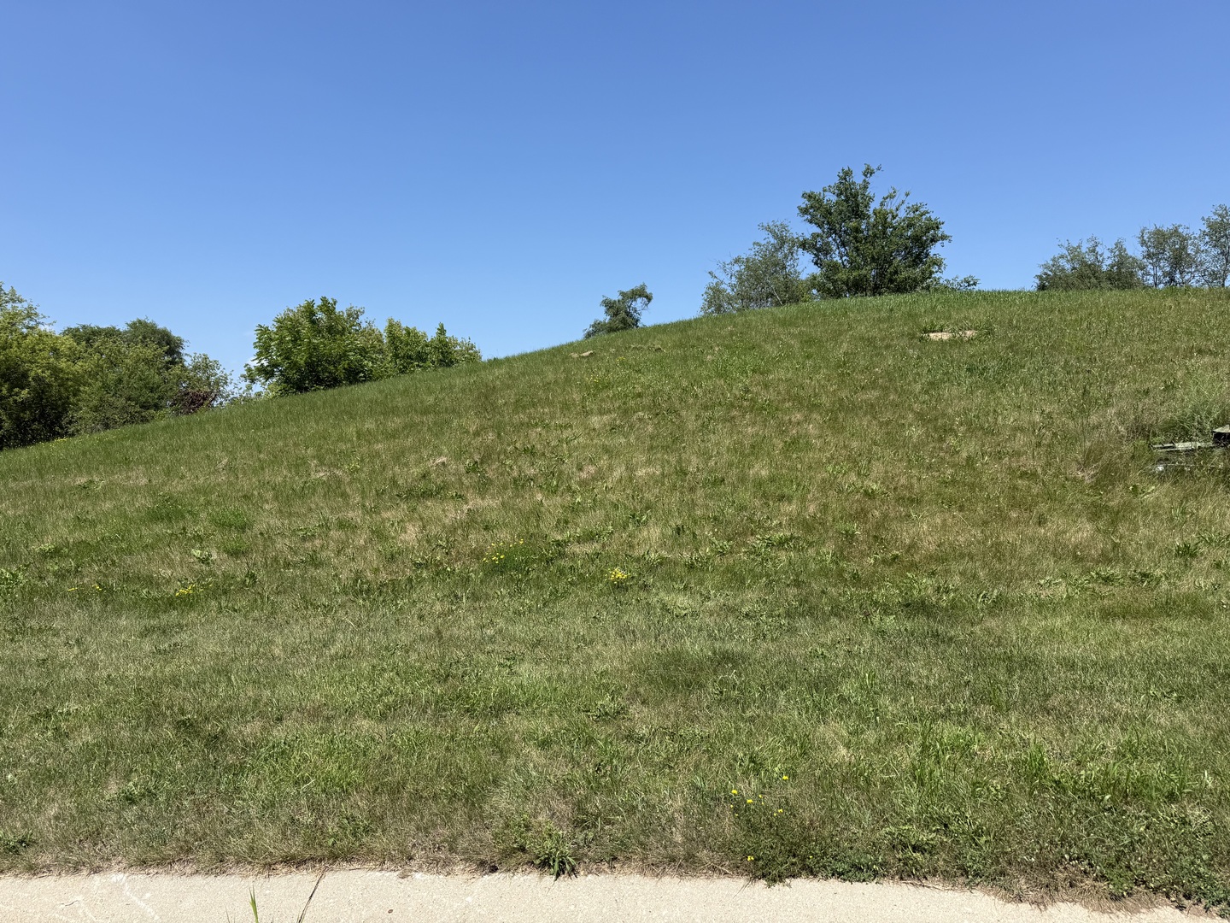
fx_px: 853
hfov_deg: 71.6
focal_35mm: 24
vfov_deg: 56.8
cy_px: 462
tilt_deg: -0.4
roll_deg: +1.1
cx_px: 615
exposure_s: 1/3953
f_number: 1.78
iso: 80
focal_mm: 6.76
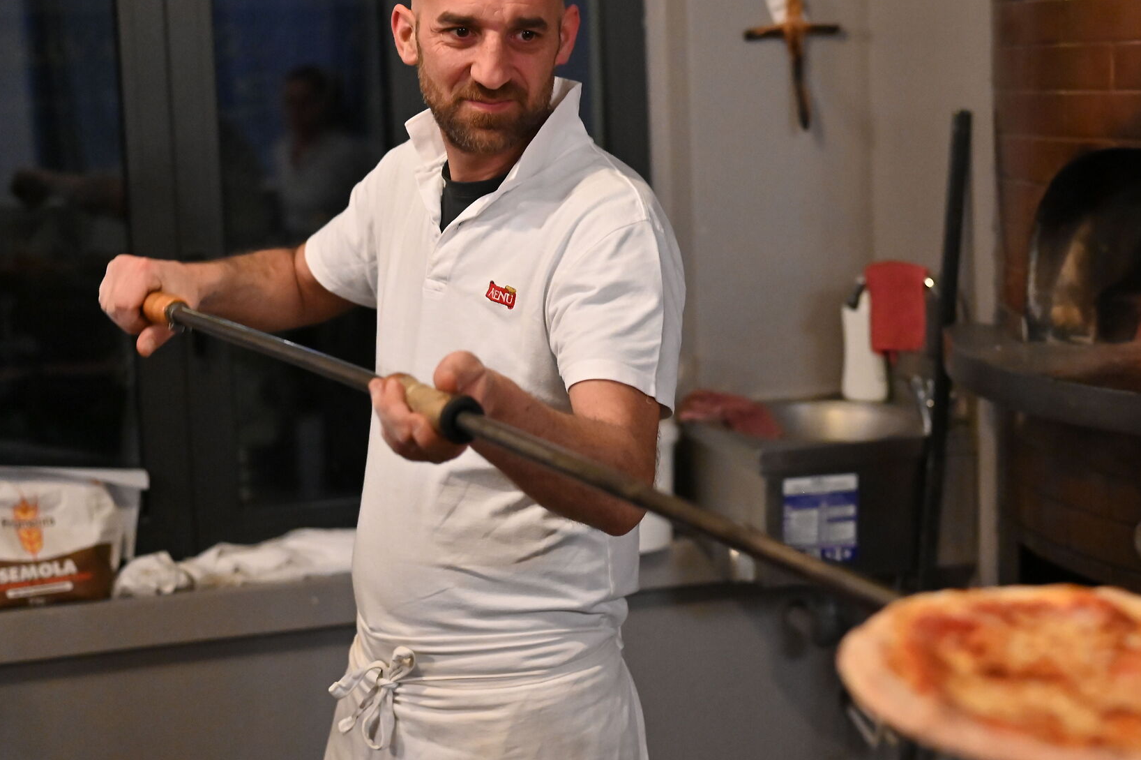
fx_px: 2091
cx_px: 788
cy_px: 307
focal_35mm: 66
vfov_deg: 20.6
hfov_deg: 30.2
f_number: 2.1
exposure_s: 1/250
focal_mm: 45
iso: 5000
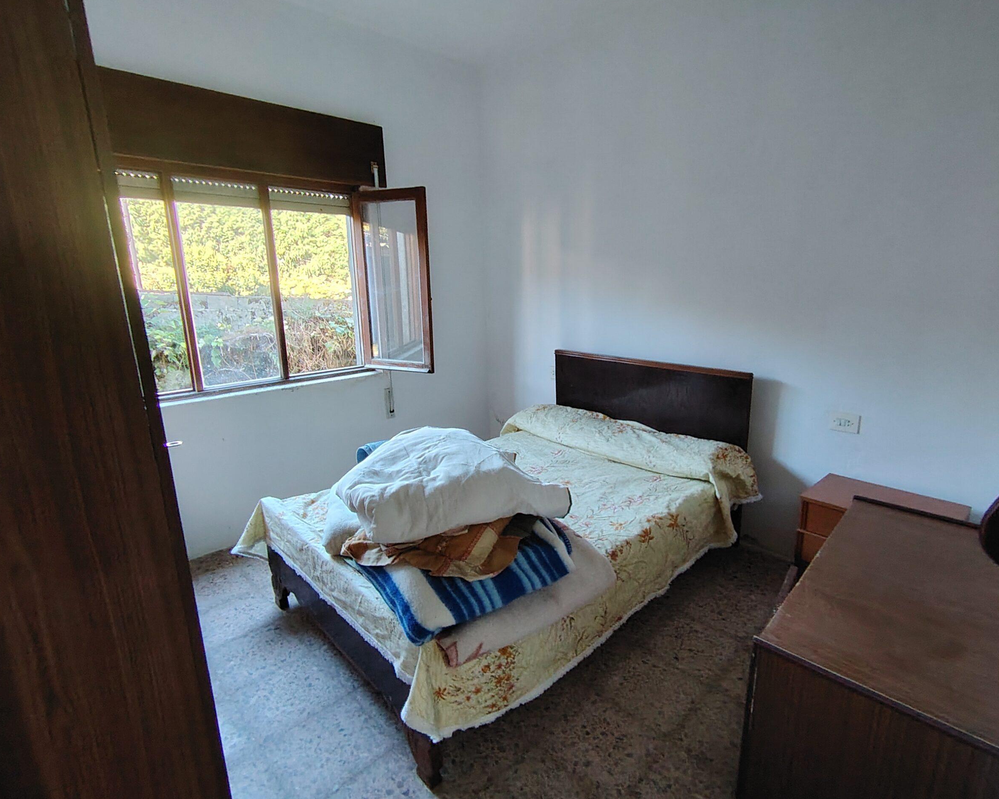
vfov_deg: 73.8
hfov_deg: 86.3
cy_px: 402
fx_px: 532
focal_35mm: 18
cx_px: 523
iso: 286
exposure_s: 1/33.3
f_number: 2.2
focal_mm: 1.43
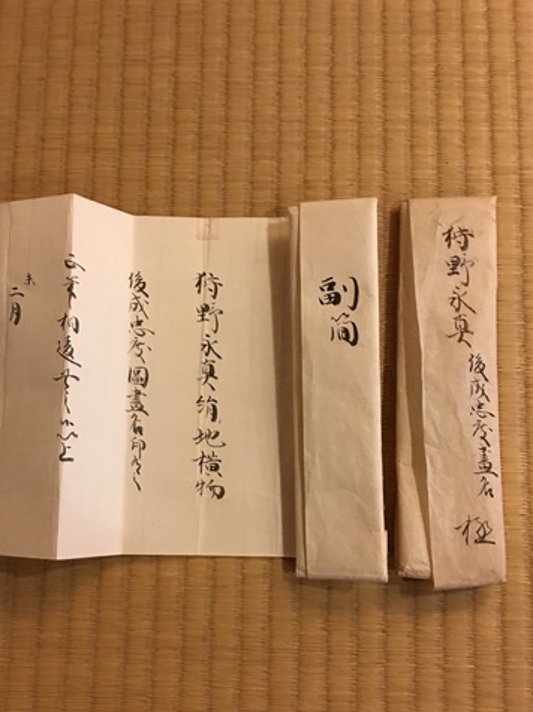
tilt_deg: -82.3
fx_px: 678
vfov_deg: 55.3
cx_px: 239
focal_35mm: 33
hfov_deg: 42.9
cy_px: 385
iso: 64
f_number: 2.2
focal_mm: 4.15
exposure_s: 1/4
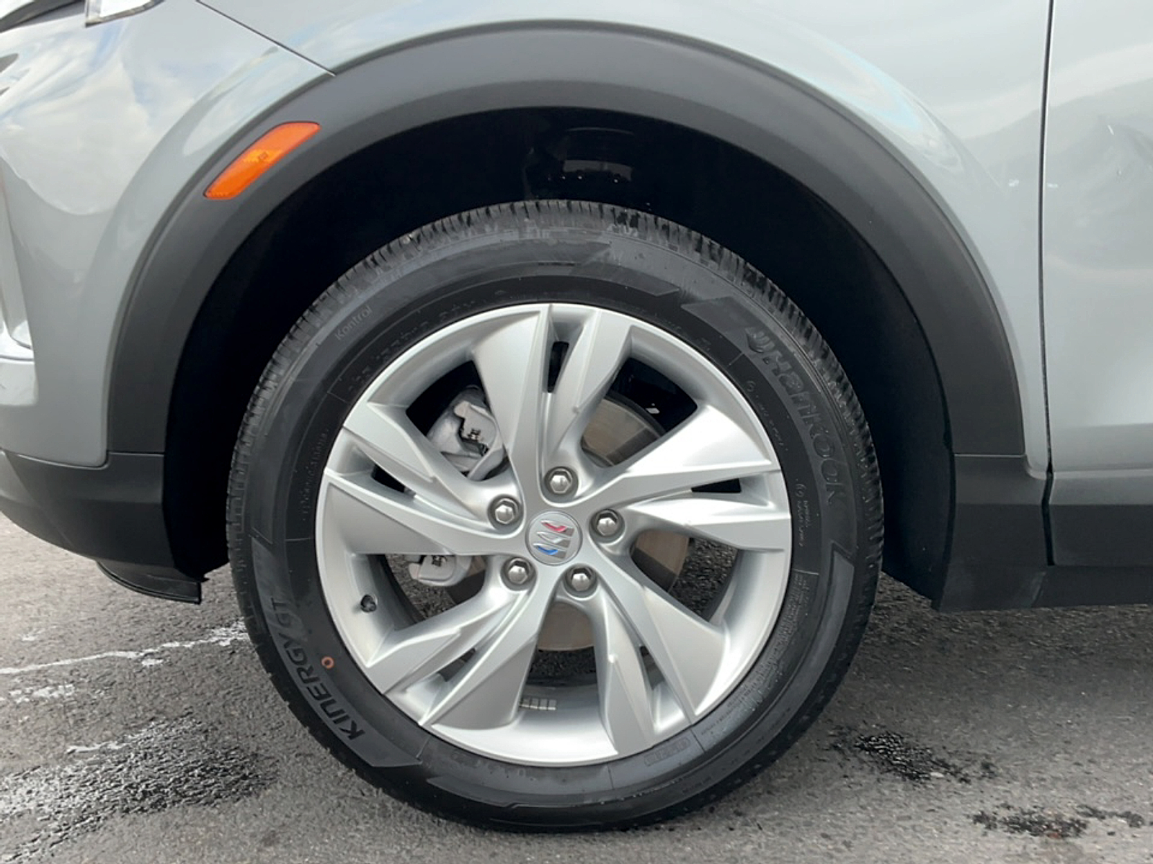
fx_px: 999
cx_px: 576
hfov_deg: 60.0
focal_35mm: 30
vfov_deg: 46.8
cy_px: 432
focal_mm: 3
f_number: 1.8
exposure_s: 1/120
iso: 32
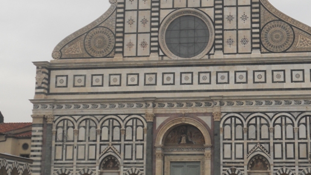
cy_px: 69
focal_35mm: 78
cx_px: 191
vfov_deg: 15.5
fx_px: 643
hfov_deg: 27.1
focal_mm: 8.2
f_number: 4.3
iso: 80
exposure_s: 1/160
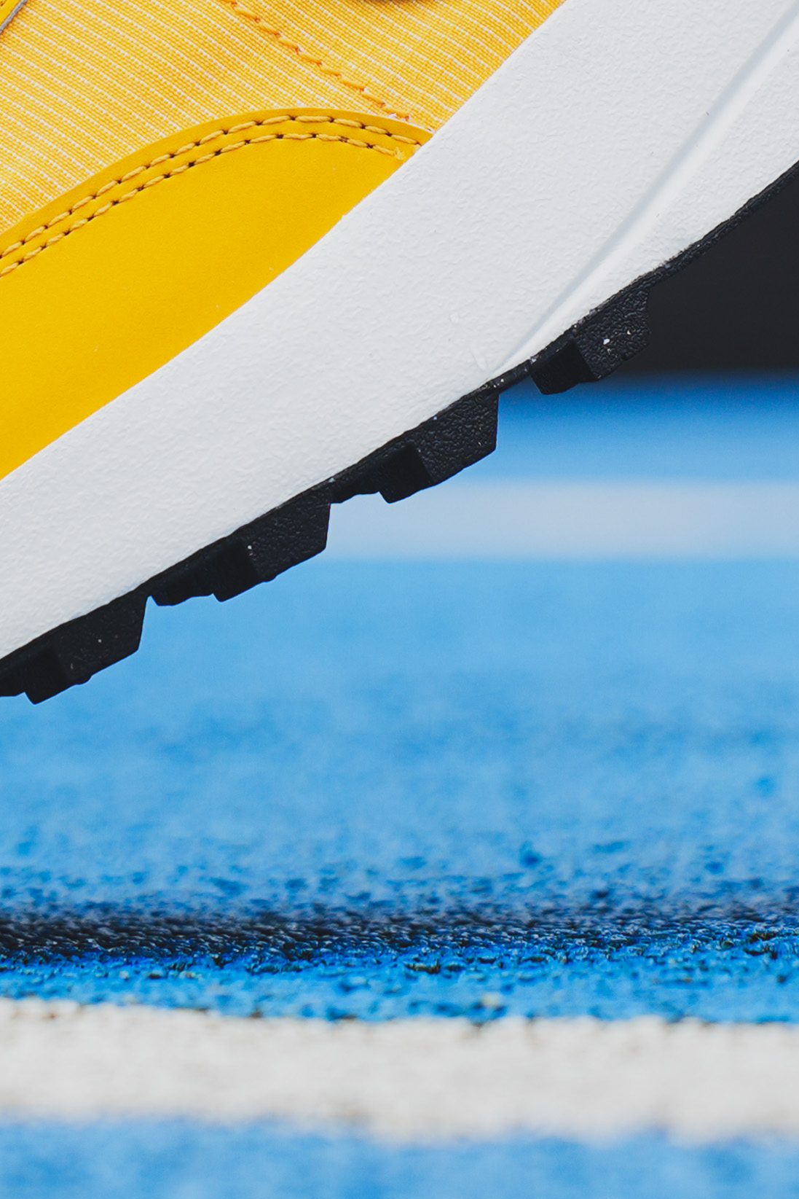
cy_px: -292
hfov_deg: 4.4
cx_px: 349
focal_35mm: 315
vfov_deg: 6.5
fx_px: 10484
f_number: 5
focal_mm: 75
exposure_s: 1/200
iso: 100
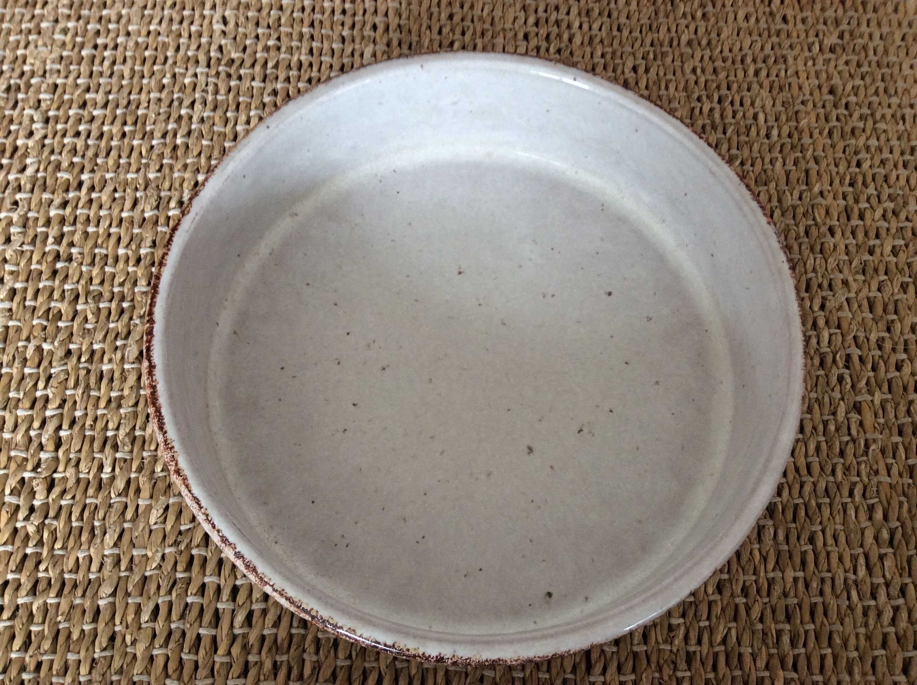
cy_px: 342
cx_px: 458
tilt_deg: -67.6
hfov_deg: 56.9
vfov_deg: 44.1
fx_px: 846
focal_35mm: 32
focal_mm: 3.3
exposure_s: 1/25
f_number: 2.4
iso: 64
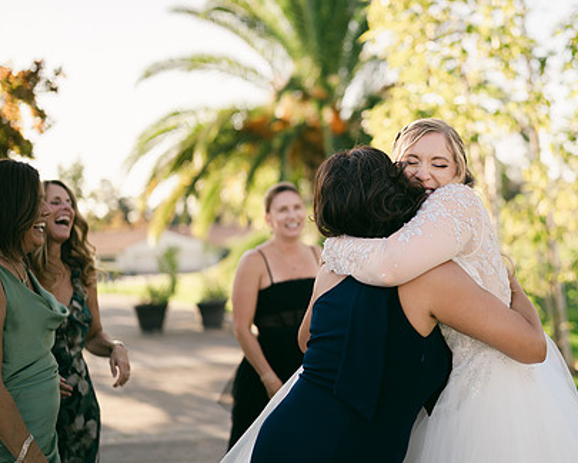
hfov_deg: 38.9
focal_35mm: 47
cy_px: 208
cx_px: 401
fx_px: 804
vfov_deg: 32.1
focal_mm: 35
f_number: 1.3
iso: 64
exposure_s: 1/1250
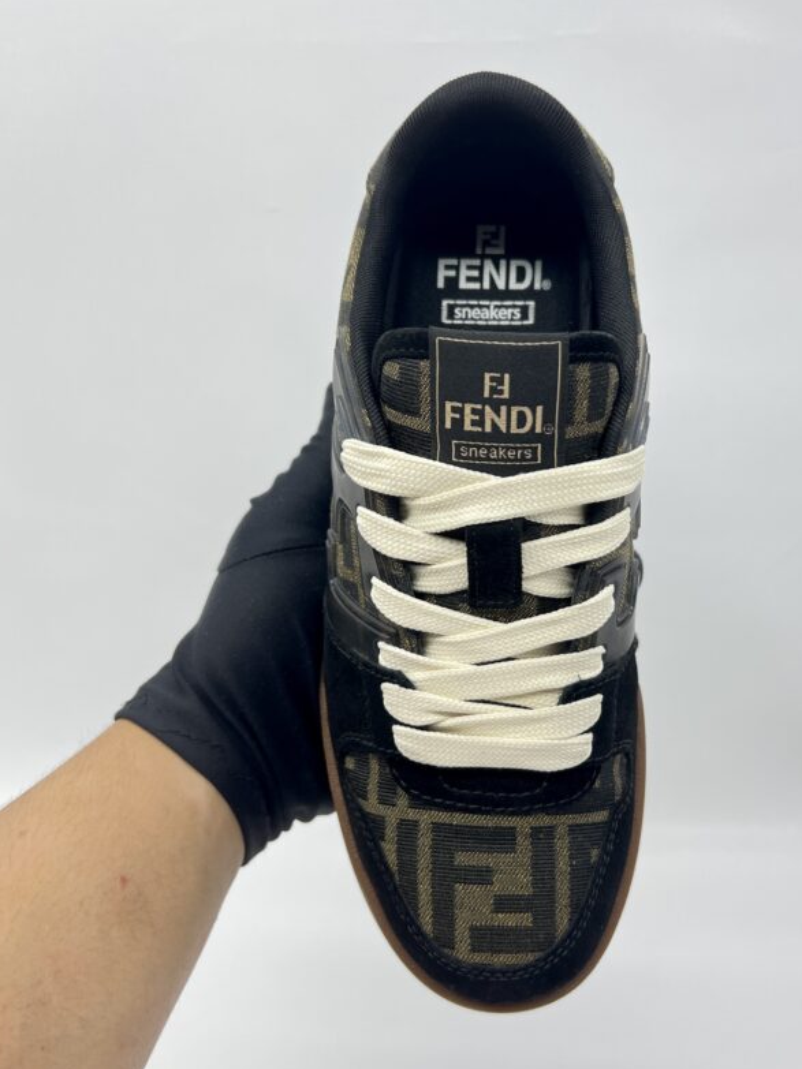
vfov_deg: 54.0
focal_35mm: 34
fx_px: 1051
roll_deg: +0.4
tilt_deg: -21.2
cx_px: 492
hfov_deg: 41.5
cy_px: 541
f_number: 1.5
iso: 32
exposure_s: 1/101
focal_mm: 5.7
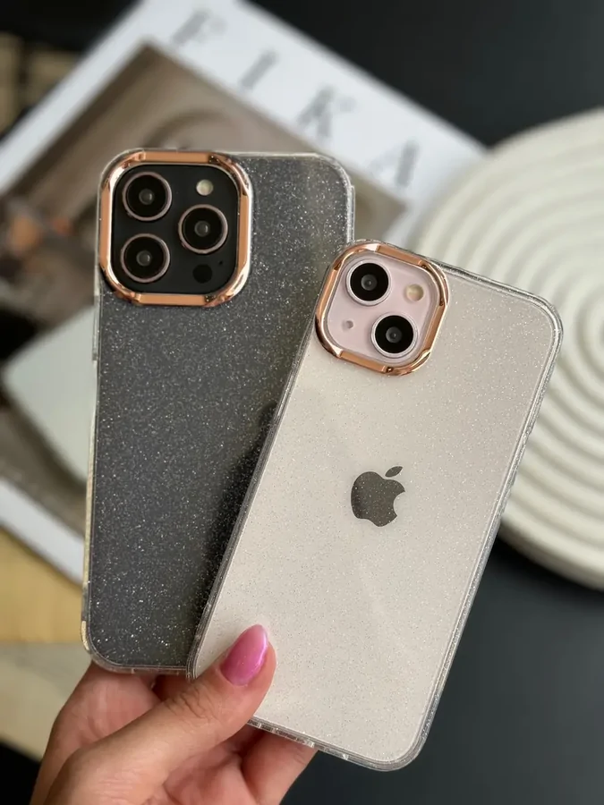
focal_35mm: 48
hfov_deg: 30.3
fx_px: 1117
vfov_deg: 39.7
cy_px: 402
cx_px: 302
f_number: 1.78
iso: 64
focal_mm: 6.76
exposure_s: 1/1637
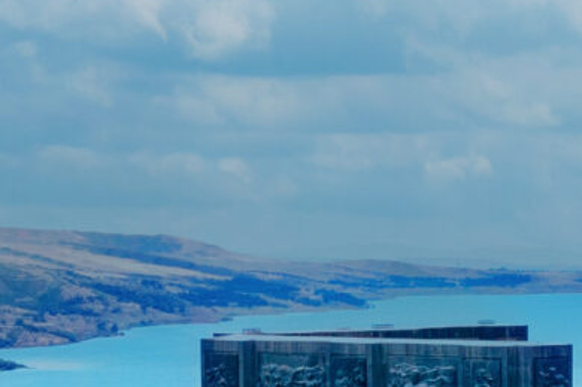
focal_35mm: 184
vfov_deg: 7.4
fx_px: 2971
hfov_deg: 11.0
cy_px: 419
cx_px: 633
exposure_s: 1/640
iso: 100
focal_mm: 10.26
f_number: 5
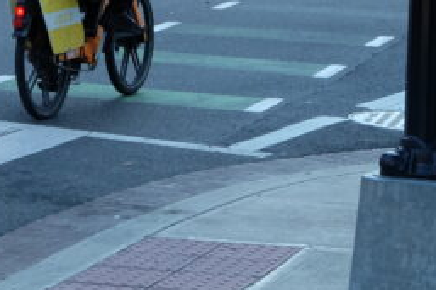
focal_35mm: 161
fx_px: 1949
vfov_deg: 8.4
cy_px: -86
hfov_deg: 12.7
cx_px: 63
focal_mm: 37.4
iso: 400
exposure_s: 1/150
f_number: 7.1
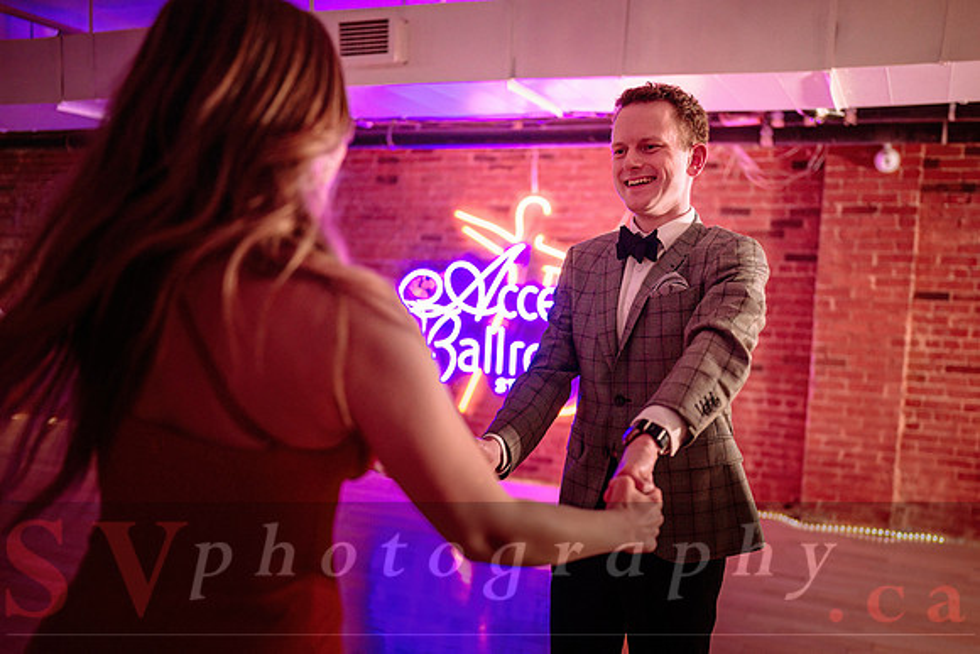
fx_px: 886
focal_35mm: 33
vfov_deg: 40.4
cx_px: 569
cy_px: 380
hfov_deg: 57.6
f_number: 1.4
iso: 2500
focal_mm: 28
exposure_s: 1/250
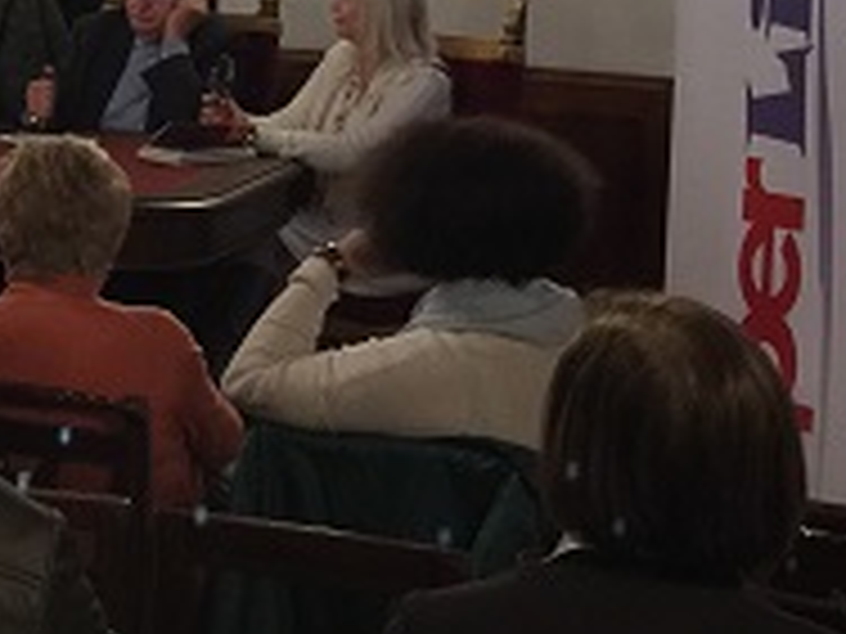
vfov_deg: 13.3
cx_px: -315
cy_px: -137
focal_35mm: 108
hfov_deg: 16.9
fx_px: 2639
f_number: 2.2
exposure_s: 1/10
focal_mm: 4.15
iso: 100
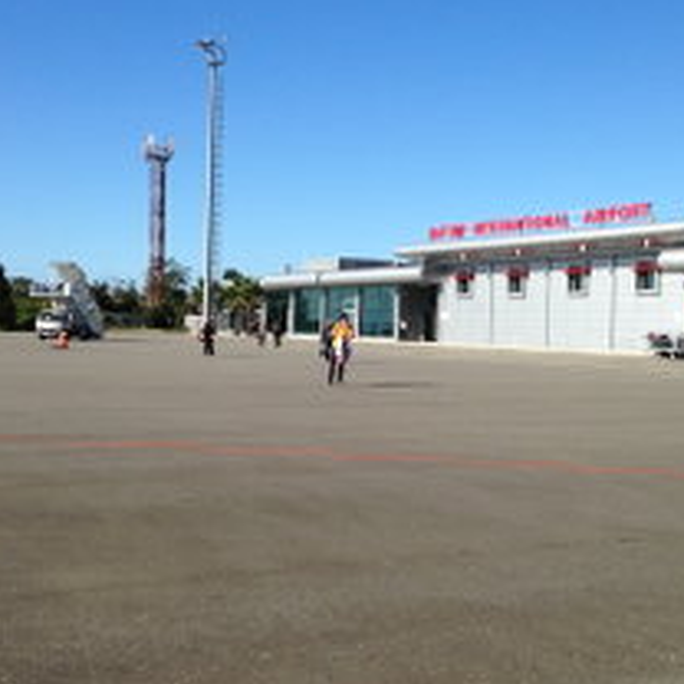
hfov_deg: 30.6
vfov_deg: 30.6
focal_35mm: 56
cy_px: 322
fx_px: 1252
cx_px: 358
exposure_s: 1/2008
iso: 50
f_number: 2.4
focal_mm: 4.12
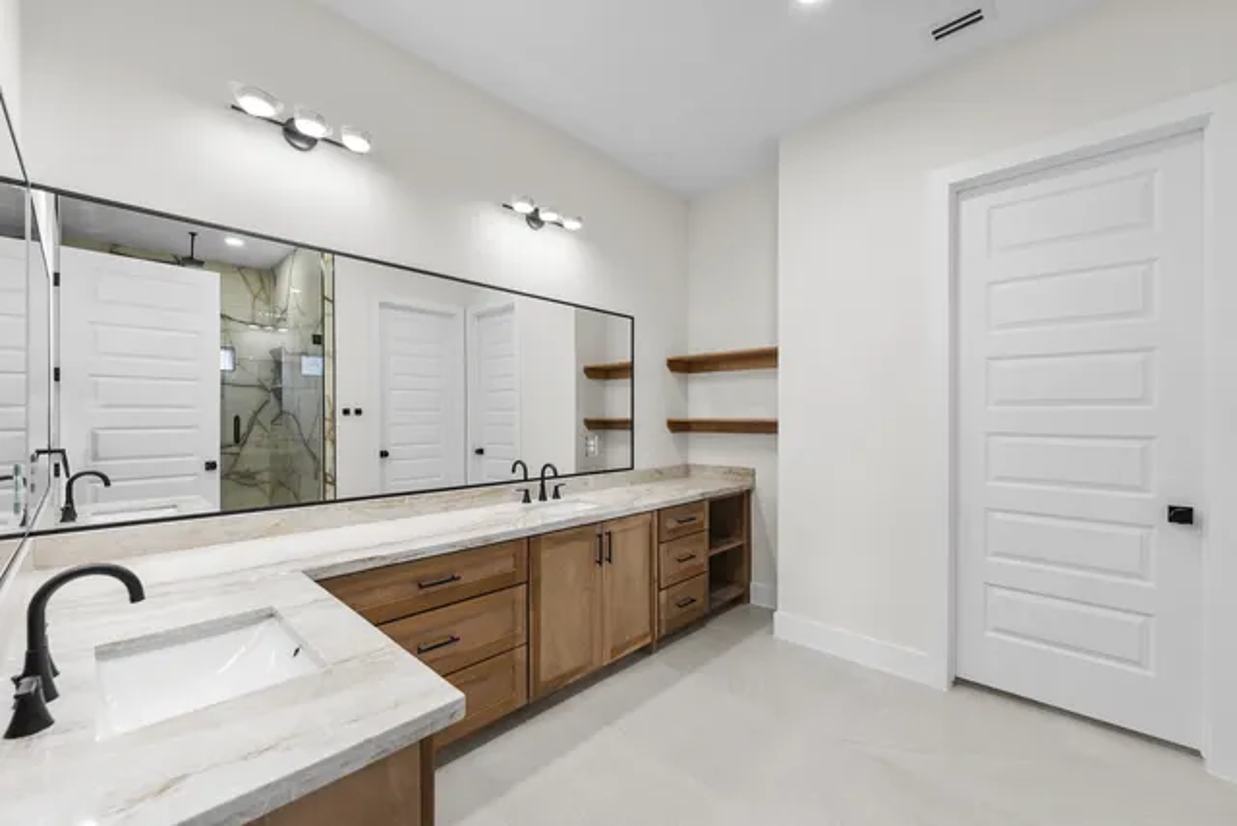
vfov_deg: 81.2
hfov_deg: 104.2
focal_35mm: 14
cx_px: 618
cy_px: 413
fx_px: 481
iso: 100
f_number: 5.6
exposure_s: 1/3
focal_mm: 14
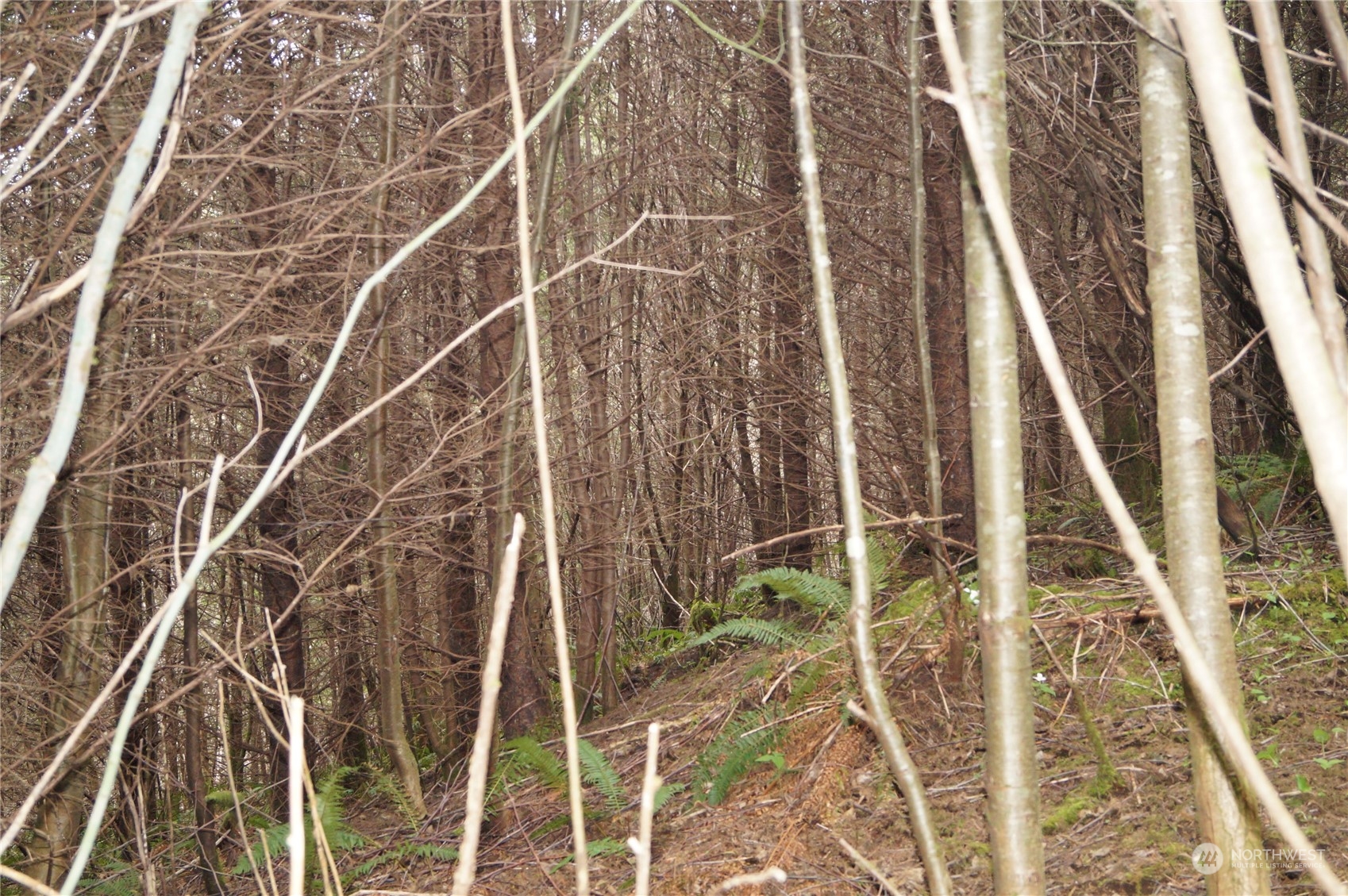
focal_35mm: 45
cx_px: 674
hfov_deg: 43.6
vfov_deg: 29.8
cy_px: 448
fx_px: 1683
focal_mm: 30
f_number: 4.5
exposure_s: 1/160
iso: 2000
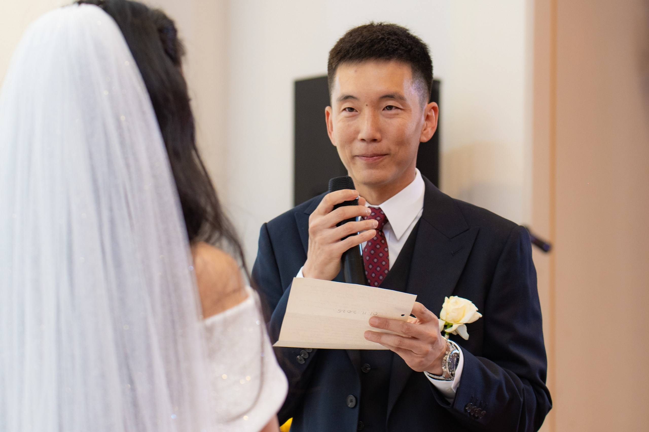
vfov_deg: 10.7
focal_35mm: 128
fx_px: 2305
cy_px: 216
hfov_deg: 16.0
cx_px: 324
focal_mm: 75
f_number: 3.5
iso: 800
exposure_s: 1/160
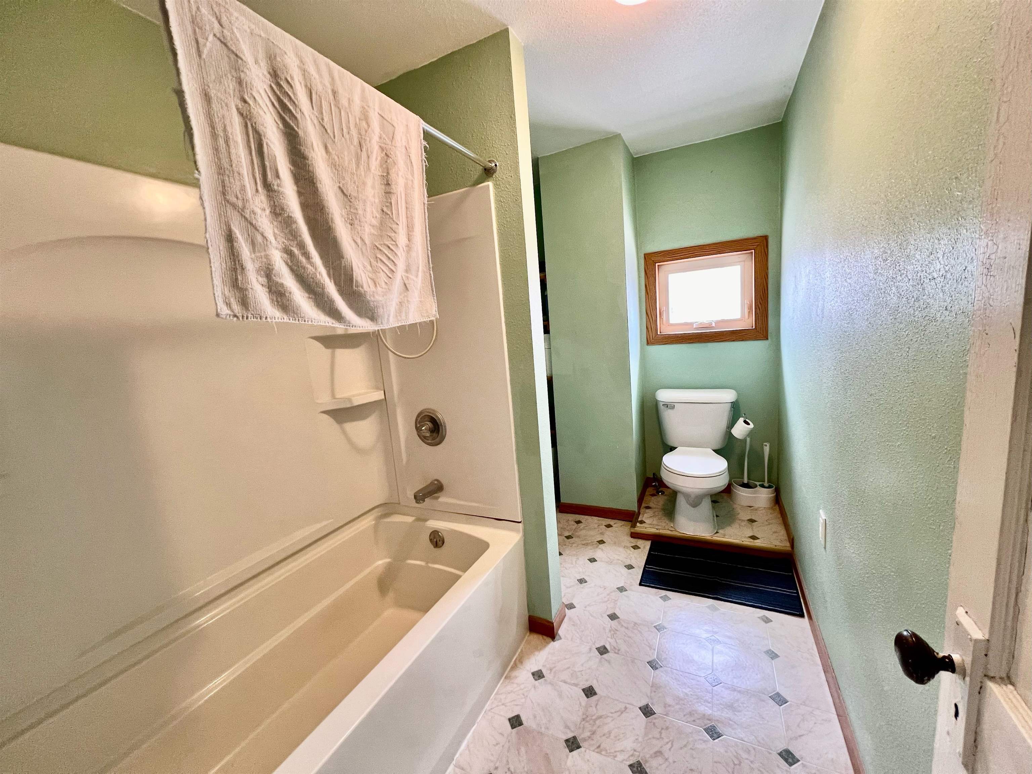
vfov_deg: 89.9
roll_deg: +4.8
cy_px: 387
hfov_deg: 106.2
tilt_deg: -8.7
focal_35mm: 13
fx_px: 388
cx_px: 516
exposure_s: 1/60
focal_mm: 1.57
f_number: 1.8
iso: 200
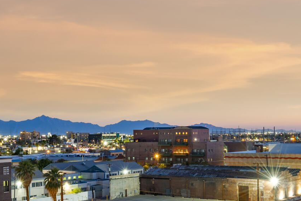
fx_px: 535
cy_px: 135
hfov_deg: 31.1
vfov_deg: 21.2
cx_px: 94
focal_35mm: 64
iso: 250
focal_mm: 18
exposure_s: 10
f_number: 9
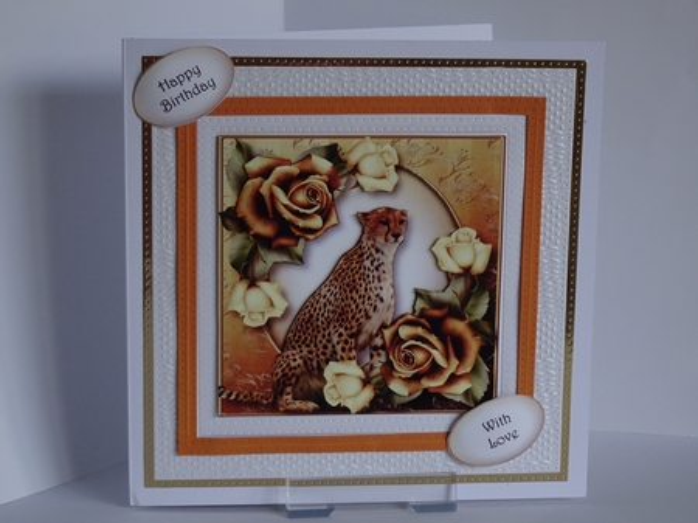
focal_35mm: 80
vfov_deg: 18.4
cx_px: 349
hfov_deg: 24.4
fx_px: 1612
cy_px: 262
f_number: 5
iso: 400
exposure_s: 1/250
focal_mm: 13.69
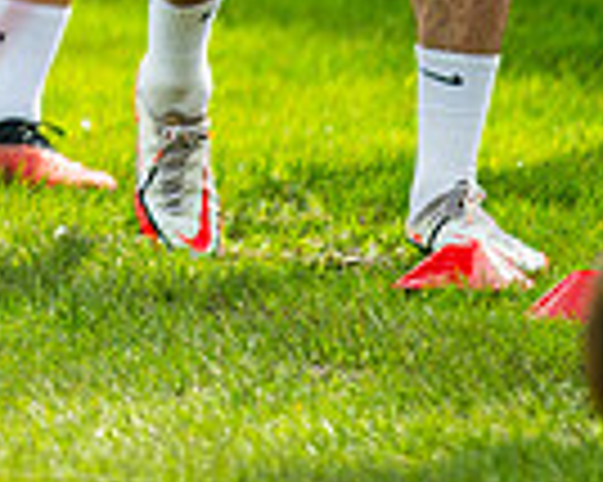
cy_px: -306
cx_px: -690
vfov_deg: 1.6
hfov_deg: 2.0
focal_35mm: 956
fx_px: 17049
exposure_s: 1/1600
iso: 100
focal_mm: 135
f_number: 1.8
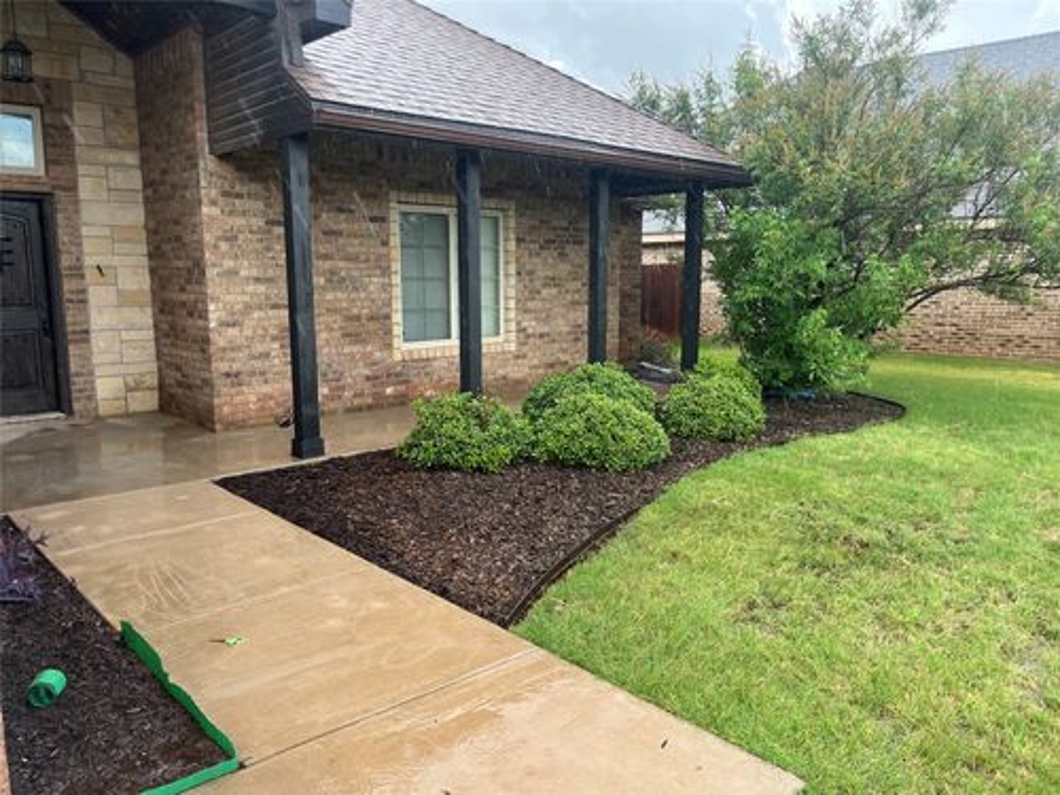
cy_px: 398
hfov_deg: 67.3
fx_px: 796
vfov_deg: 53.1
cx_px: 530
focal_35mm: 26
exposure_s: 1/358
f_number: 1.6
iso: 50
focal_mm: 5.1
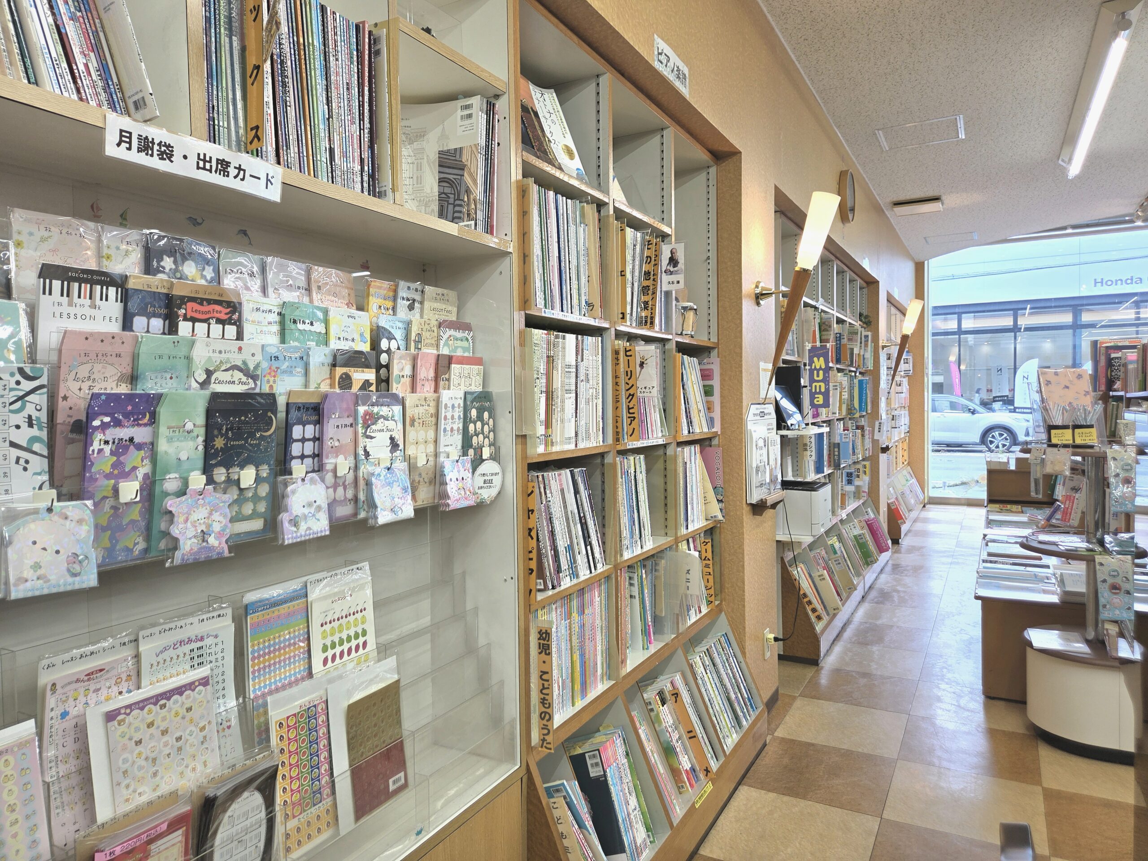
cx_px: 574
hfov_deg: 73.9
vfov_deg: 58.9
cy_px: 430
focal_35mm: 23
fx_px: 763
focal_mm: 5.4
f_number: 1.8
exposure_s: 1/120
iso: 40
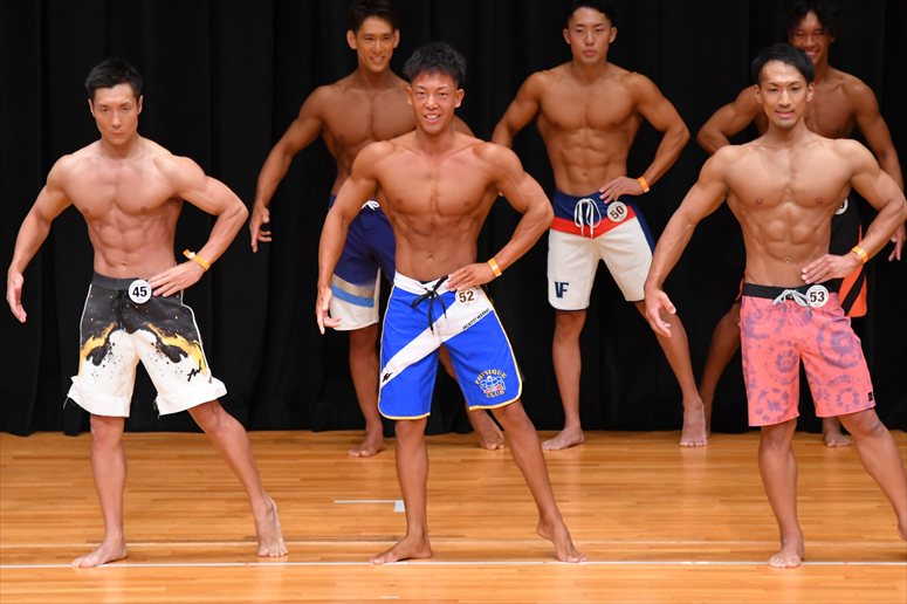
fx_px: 7177
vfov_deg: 4.8
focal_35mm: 285
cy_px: 302
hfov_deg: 7.2
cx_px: 454
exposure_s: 1/400
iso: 4000
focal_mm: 190
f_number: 5.6
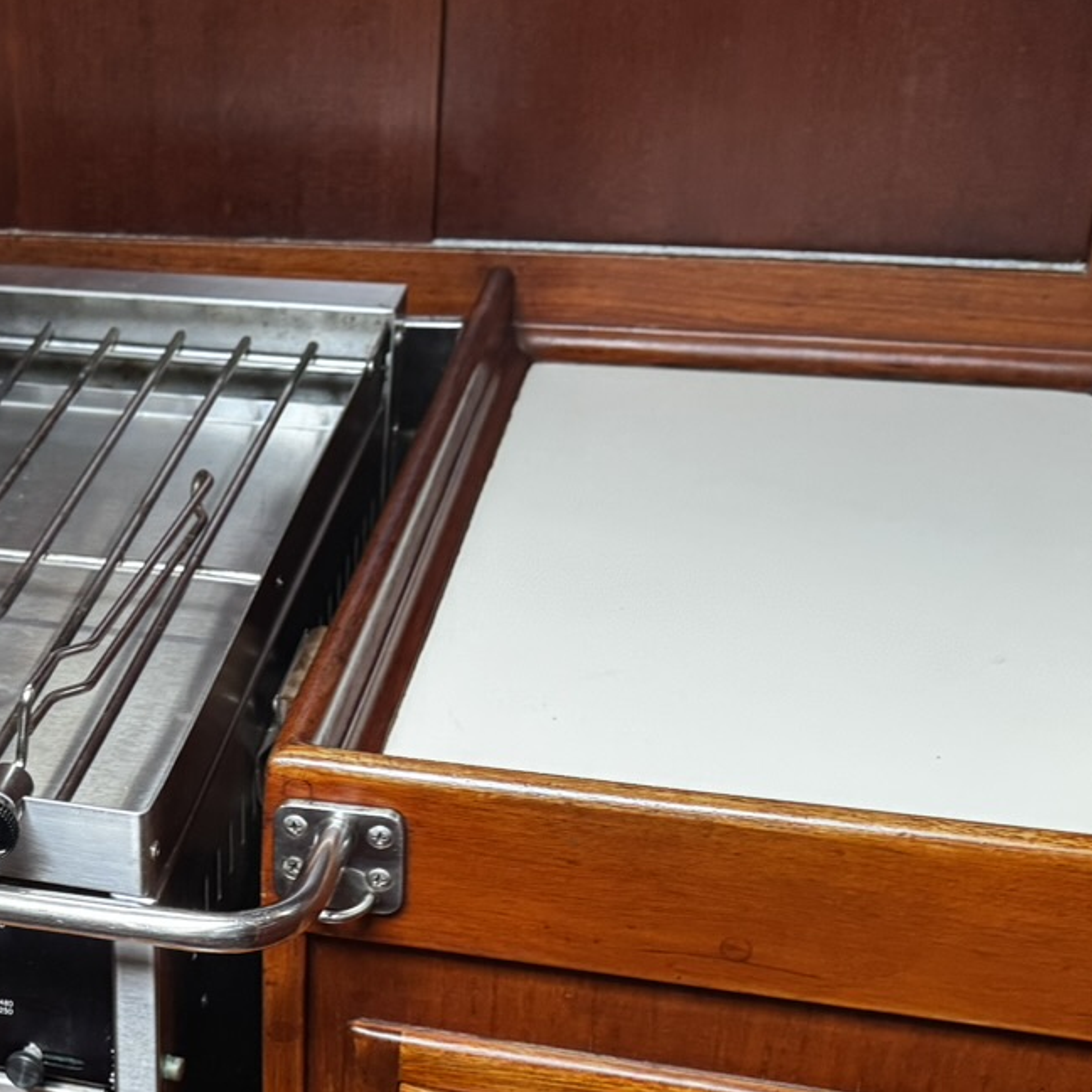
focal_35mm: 67
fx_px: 2391
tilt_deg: -31.1
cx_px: -177
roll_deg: +5.5
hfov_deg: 23.7
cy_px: 799
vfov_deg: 25.5
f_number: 1.78
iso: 400
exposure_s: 1/60
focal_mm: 6.76
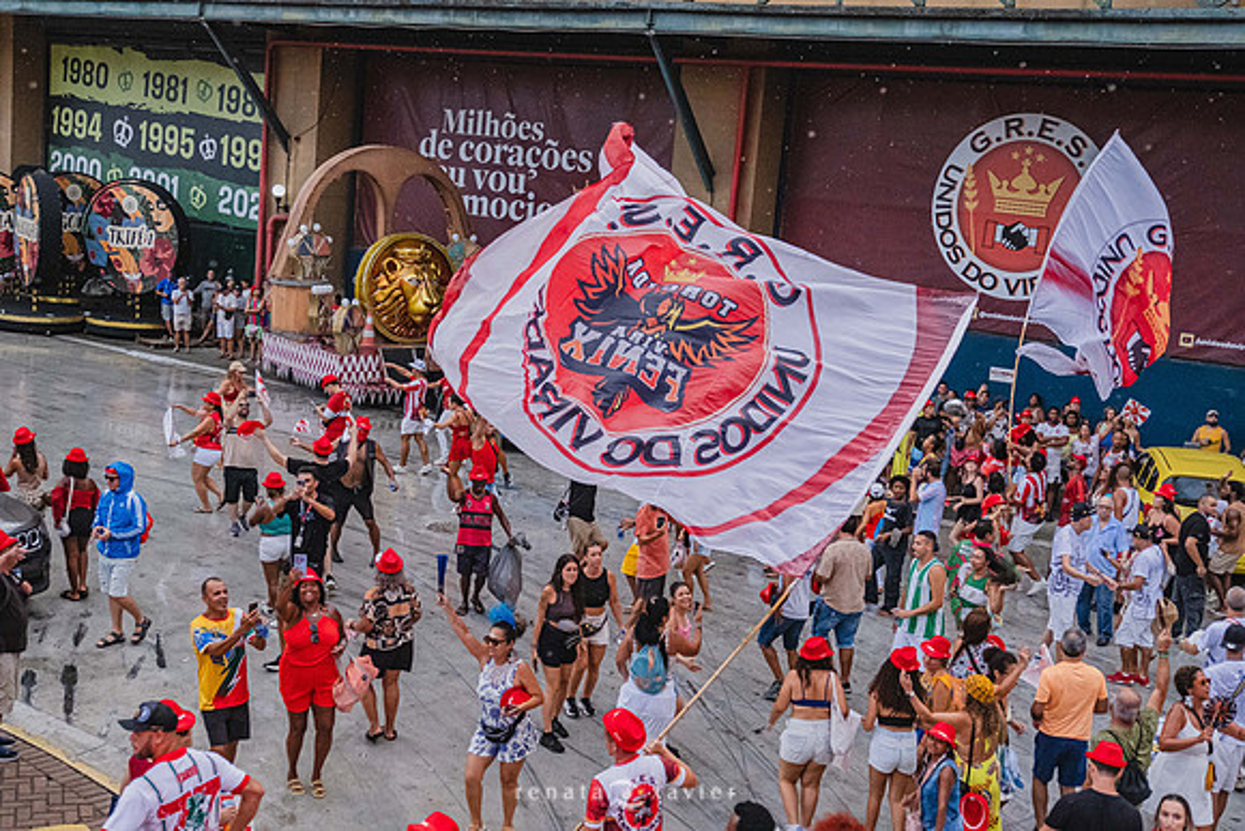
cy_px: 416
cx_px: 622
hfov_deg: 47.4
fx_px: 1418
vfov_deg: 32.6
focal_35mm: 41
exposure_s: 1/2500
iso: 3200
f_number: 3.2
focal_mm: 27.4
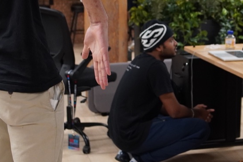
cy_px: 33
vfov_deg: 15.6
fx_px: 589
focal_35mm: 87
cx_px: 190
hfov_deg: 23.0
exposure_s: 1/160
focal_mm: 23
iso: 1600
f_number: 2.5
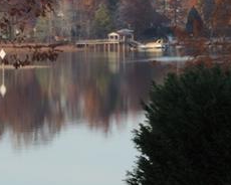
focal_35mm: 285
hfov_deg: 6.7
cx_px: -40
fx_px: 1948
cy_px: 197
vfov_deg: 5.4
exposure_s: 1/125
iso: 80
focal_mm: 18.7
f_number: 4.2
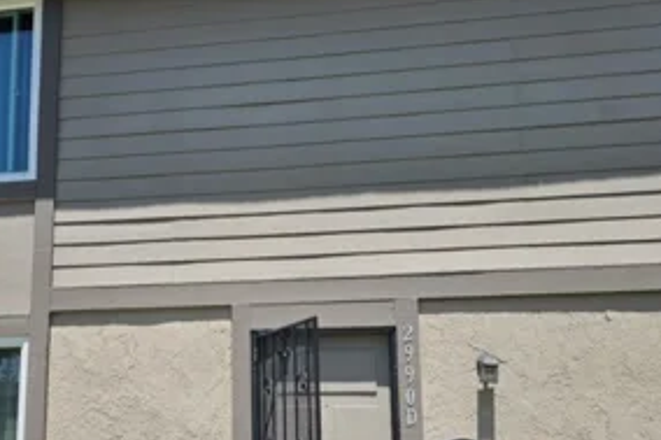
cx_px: 253
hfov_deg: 52.7
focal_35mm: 36
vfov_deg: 36.0
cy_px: 328
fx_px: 661
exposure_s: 1/699
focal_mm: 6.3
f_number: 1.7
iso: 10
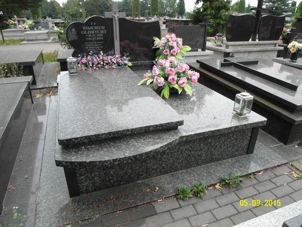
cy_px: 114
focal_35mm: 24
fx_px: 209
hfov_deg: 71.6
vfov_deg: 56.8
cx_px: 151
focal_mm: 5.2
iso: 100
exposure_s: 1/90
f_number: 3.4
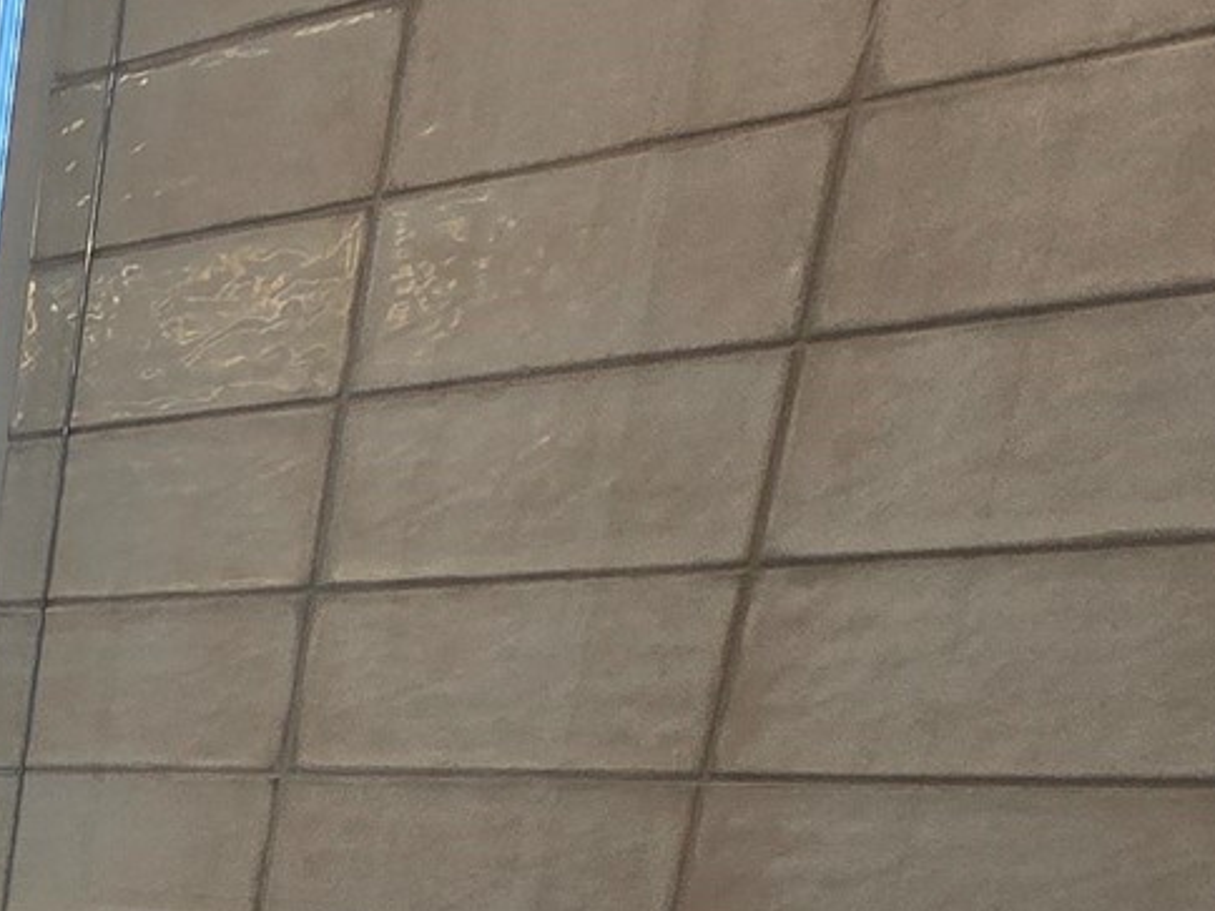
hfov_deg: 19.1
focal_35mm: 55
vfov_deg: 22.5
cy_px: 1303
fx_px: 1930
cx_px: -1238
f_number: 2.2
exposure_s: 1/120
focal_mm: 2.2
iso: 80
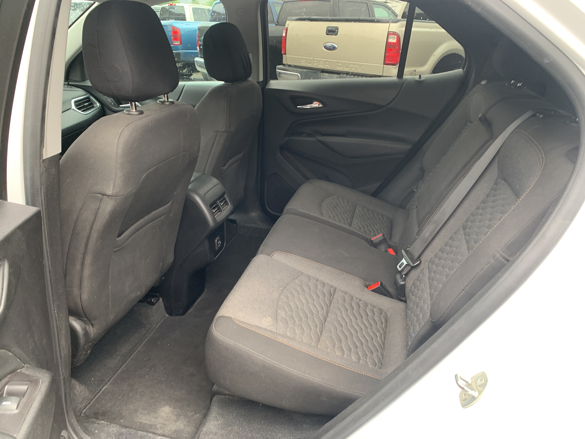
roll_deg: +2.2
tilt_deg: -26.2
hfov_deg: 67.3
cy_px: 220
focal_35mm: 26
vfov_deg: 53.1
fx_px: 439
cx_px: 292
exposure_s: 1/64
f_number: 1.8
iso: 100
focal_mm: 4.25
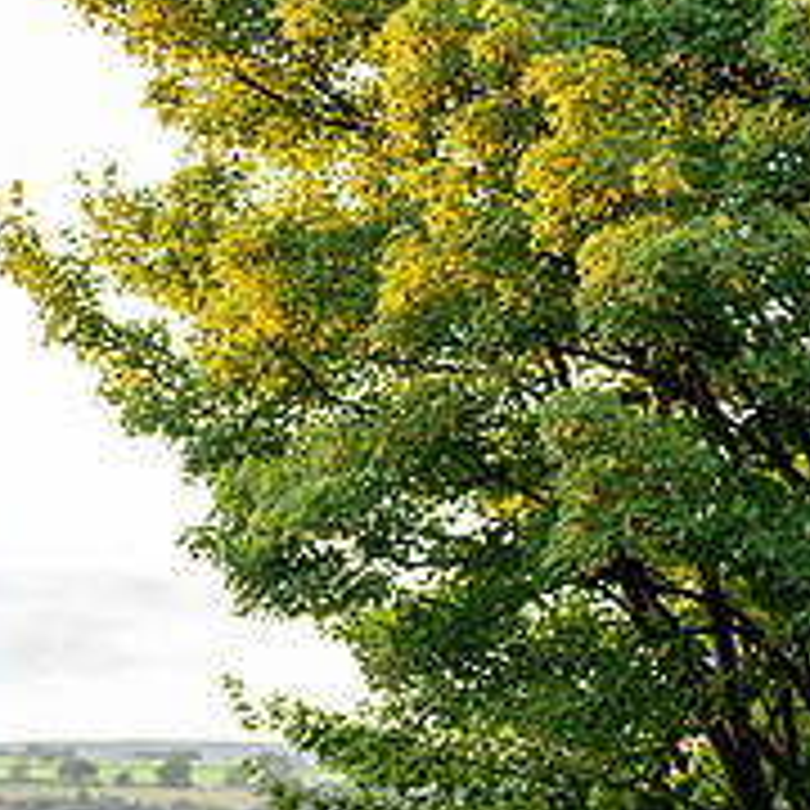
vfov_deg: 11.5
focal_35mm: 149
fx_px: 3945
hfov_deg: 11.7
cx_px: 198
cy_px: 940
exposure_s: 1/1000
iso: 2000
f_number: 2.8
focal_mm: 70
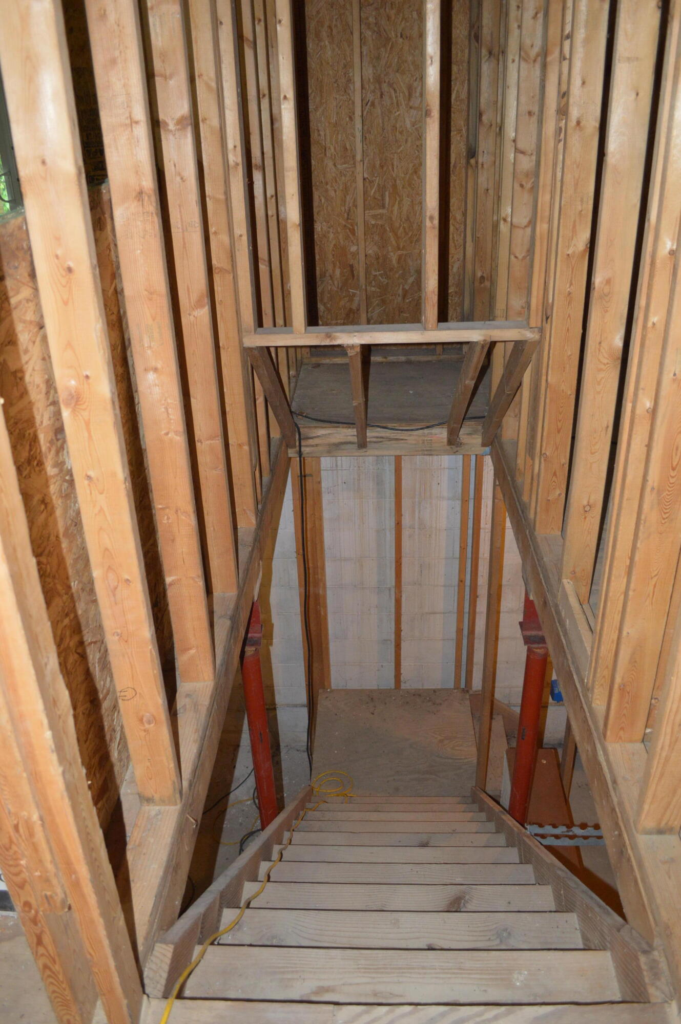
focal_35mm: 27
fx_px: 768
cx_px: 340
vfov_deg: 67.4
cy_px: 512
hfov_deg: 47.8
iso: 800
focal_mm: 18
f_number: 3.5
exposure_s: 1/30
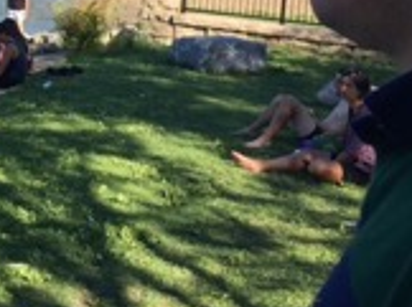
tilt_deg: -0.1
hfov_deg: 21.7
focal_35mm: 86
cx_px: -36
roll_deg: -4.6
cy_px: -48
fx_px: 1022
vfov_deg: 16.5
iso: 25
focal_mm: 4.15
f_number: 2.2
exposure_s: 1/668
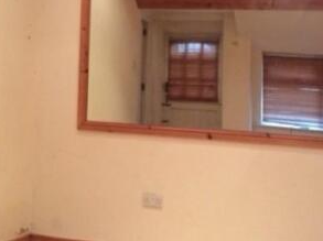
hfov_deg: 30.3
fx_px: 596
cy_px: 78
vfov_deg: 22.8
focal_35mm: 64
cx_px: 152
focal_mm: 3.3
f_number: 2.4
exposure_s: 1/25
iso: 160
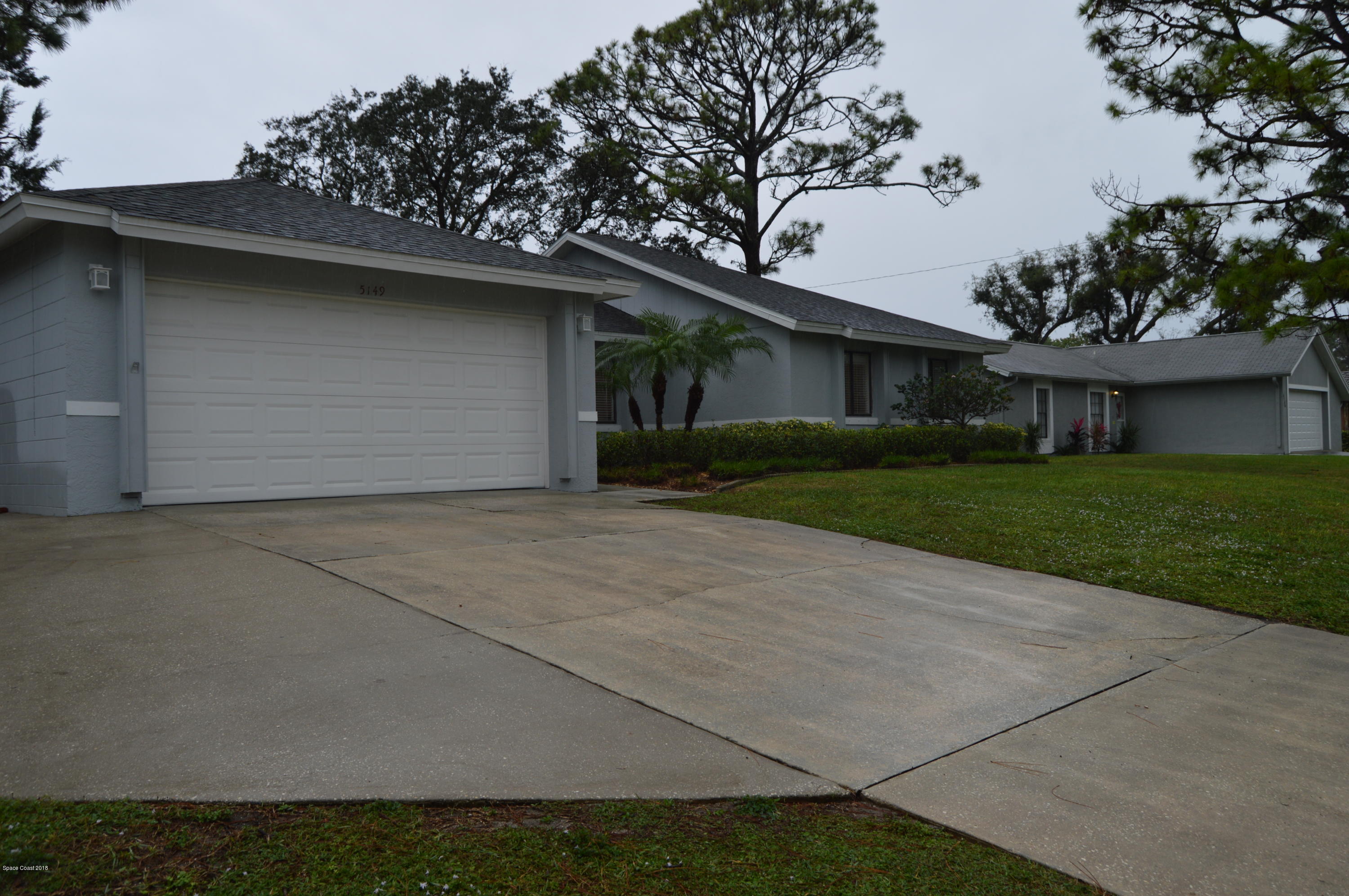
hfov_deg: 67.4
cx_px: 674
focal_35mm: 27
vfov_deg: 47.8
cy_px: 448
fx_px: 1011
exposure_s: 1/125
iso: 110
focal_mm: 18
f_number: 5.6
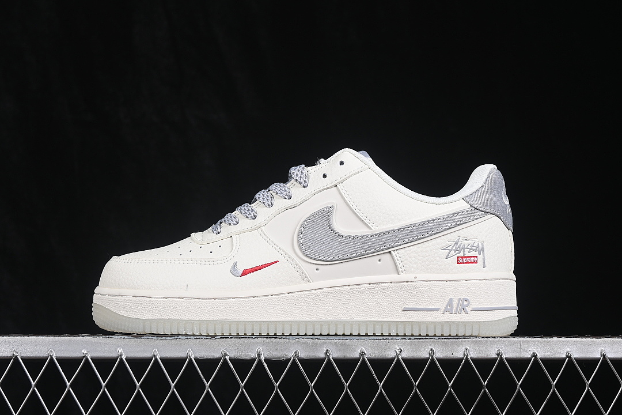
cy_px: 208
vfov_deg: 18.2
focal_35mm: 75
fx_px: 1296
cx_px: 311
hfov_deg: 27.0
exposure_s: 1/80
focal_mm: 50
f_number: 8
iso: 160
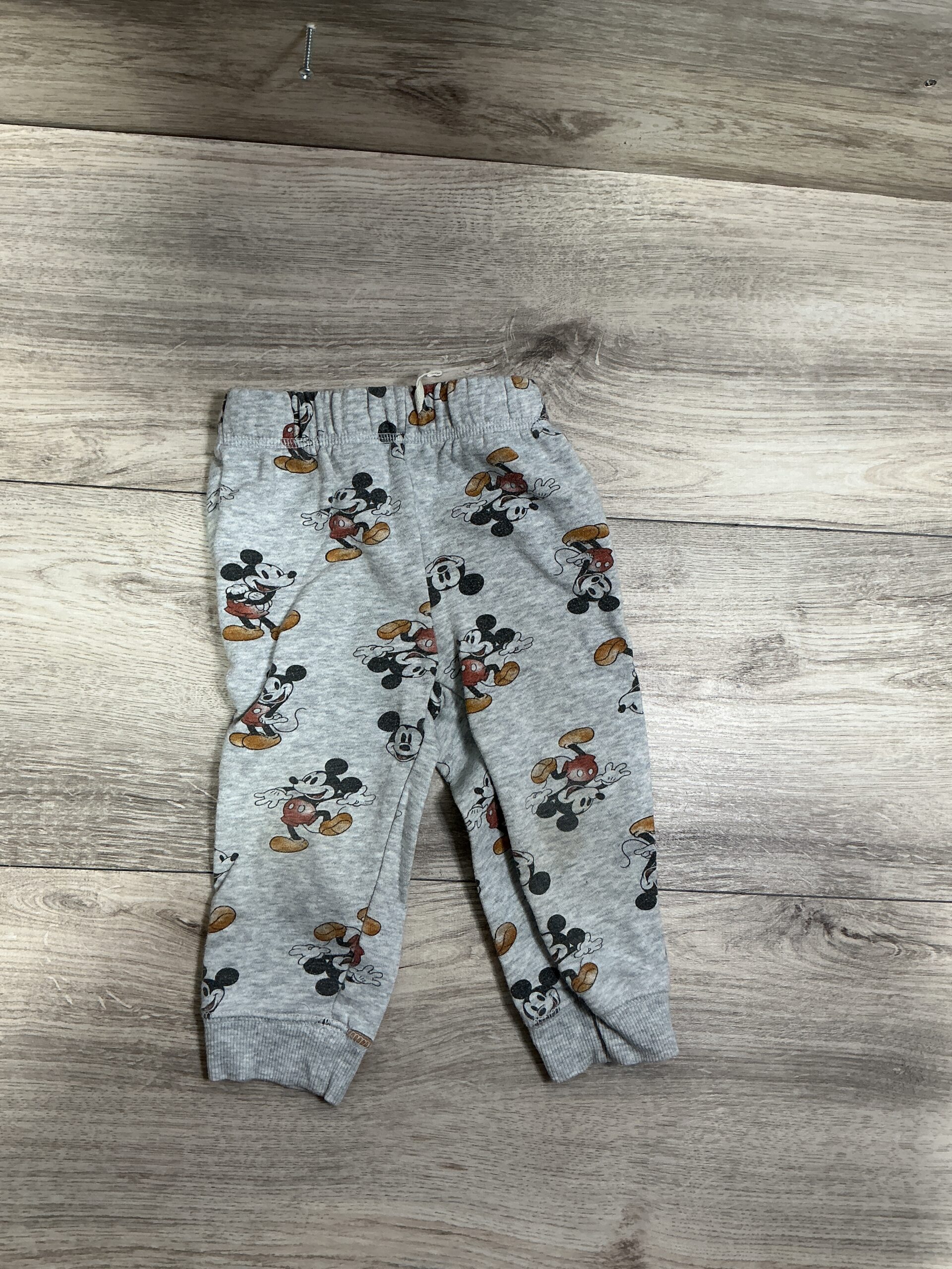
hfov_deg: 48.2
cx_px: 476
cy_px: 634
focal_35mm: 29
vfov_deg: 61.7
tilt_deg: -83.5
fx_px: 1063
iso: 50
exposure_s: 1/50
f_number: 1.8
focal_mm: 3
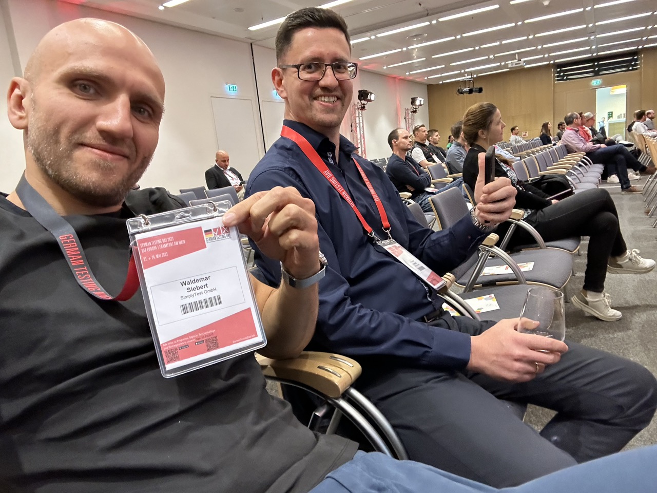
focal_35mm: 23
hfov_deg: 73.9
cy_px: 246
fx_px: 437
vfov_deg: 58.9
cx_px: 328
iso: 320
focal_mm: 2.69
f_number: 1.9
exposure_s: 1/50
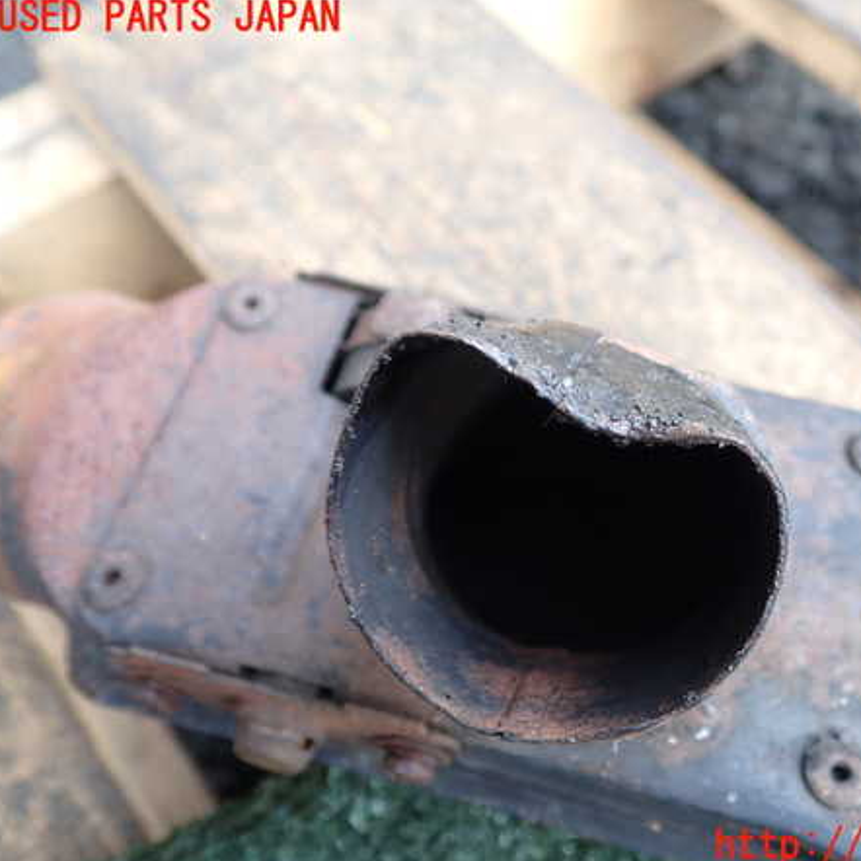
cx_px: 571
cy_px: 432
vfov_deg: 46.0
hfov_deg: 45.4
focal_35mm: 36
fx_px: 1013
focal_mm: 5.4
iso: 125
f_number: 2.3
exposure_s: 1/60
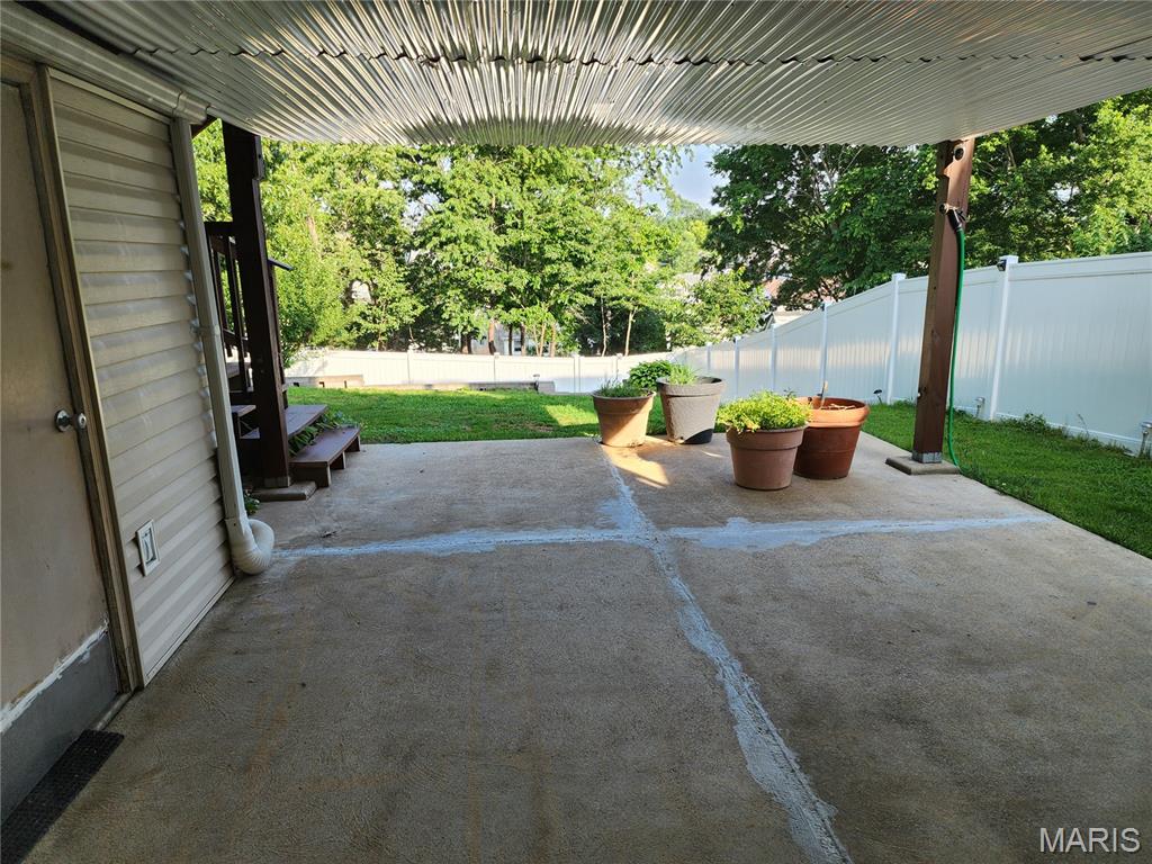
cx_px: 576
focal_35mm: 23
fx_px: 765
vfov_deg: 58.9
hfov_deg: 73.9
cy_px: 432
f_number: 1.8
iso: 25
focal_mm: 6.4
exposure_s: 1/180
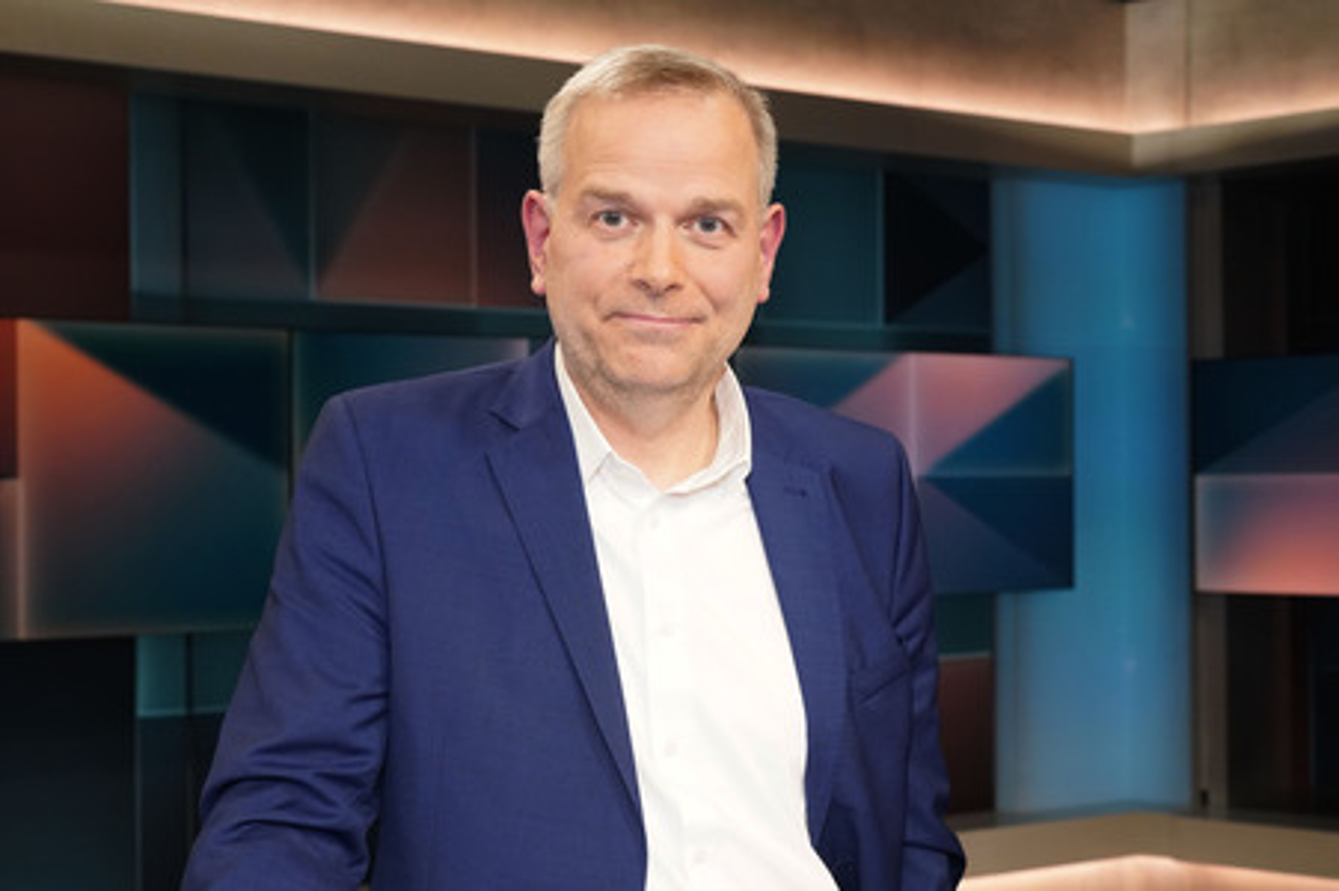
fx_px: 1375
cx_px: 670
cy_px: 446
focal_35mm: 37
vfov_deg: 35.9
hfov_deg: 51.9
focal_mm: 37
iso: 2000
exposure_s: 1/160
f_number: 5
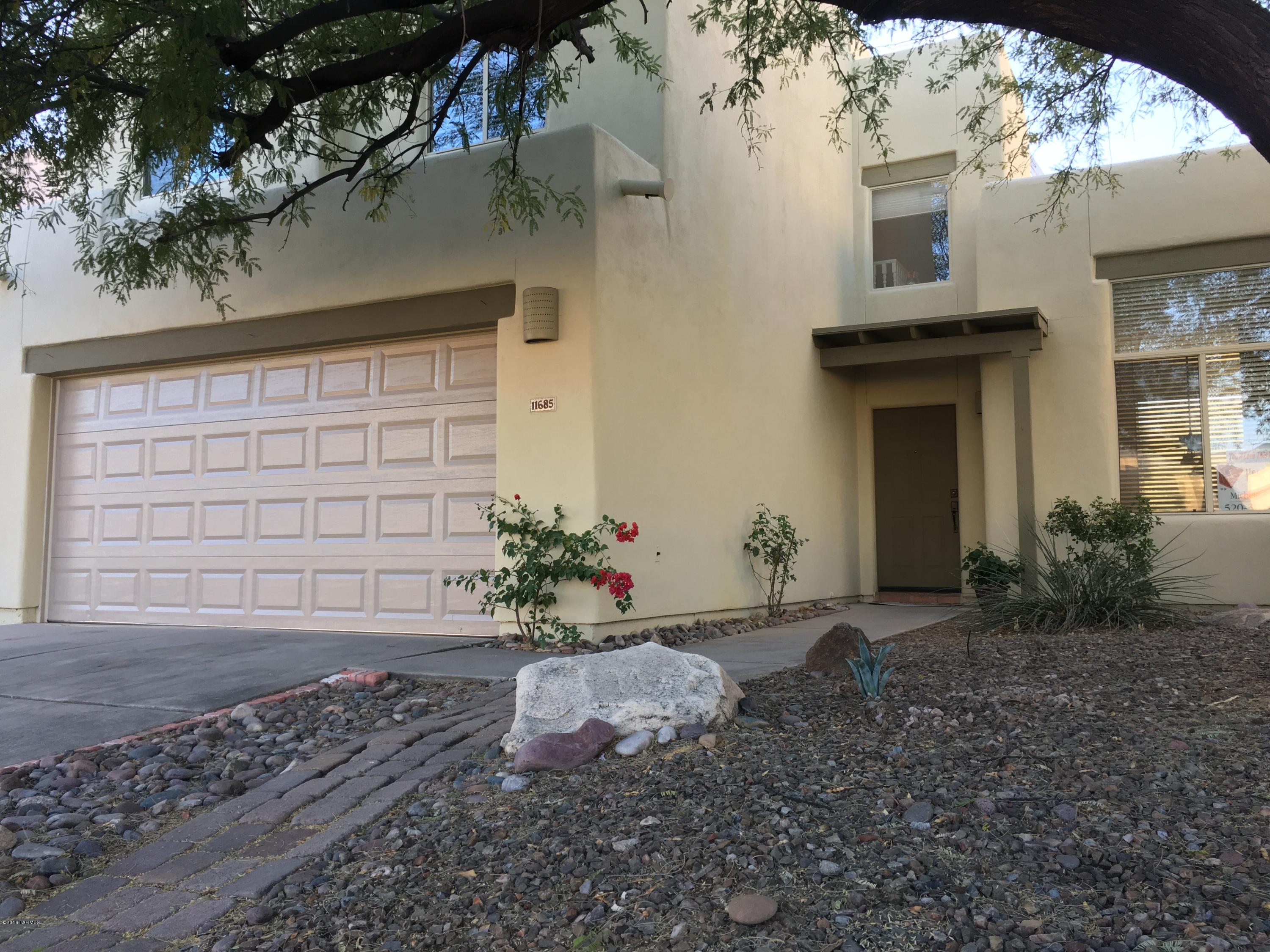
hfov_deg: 61.7
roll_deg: -0.4
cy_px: 476
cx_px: 635
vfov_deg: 48.2
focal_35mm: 29
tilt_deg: +5.1
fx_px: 1064
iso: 40
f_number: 2.2
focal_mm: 4.15
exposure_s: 1/120
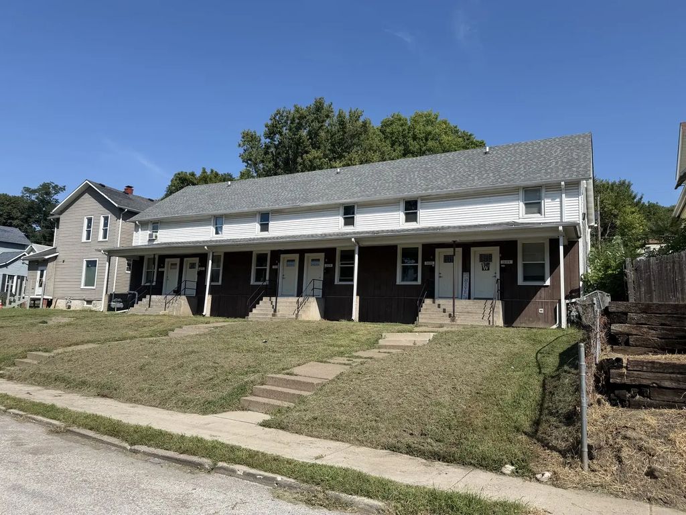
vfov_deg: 56.8
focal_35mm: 24
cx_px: 343
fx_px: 476
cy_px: 258
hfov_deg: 71.6
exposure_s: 1/5714
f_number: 1.78
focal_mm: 6.76
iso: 80
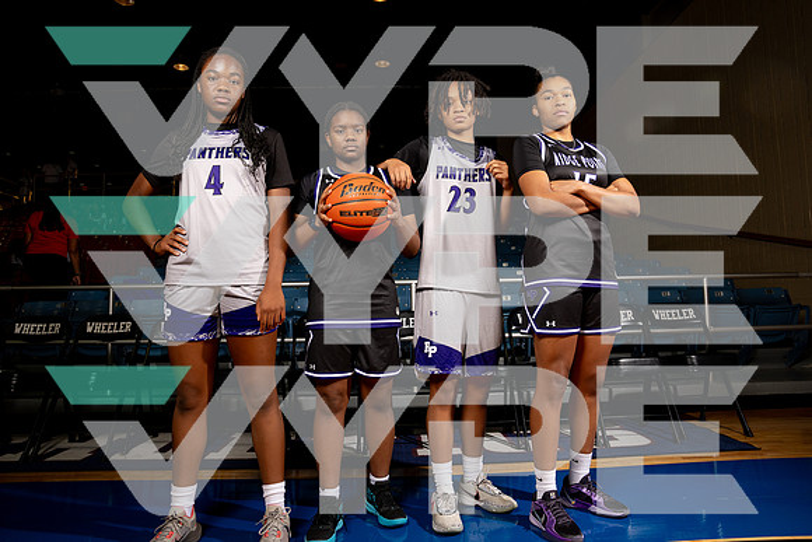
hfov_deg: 73.7
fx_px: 541
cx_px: 406
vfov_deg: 53.2
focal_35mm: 24
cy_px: 271
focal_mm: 24
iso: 250
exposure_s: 1/125
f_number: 7.1
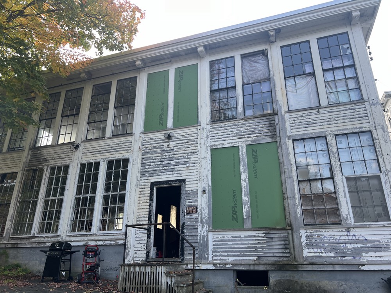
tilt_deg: +22.1
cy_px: 146
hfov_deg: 67.3
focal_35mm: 26
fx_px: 294
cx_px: 196
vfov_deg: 53.1
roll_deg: -0.7
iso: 50
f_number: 1.5
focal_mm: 5.7
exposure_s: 1/482
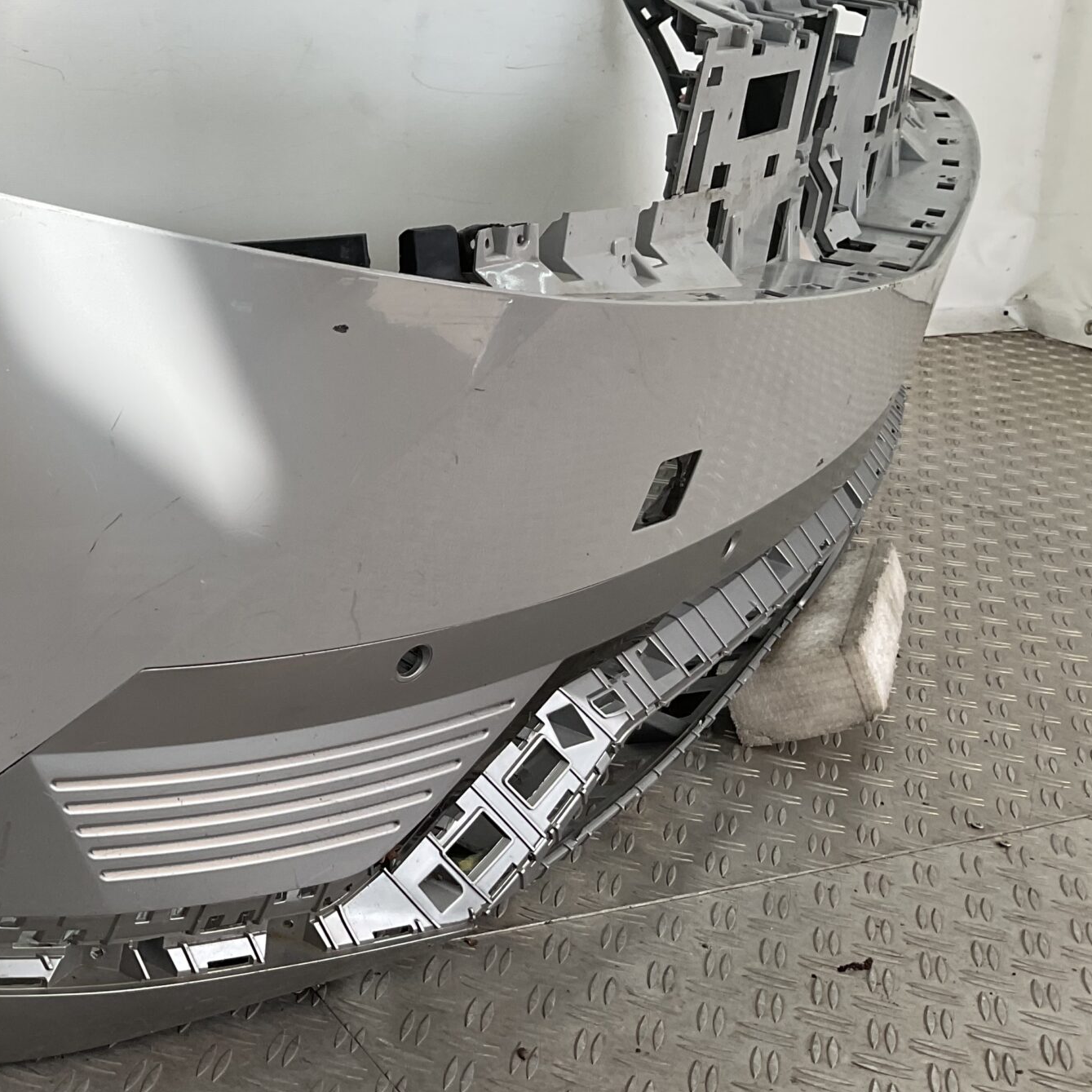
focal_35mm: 49
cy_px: 403
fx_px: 1749
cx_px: 55
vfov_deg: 34.5
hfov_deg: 32.5
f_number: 1.8
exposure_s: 1/194
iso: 16
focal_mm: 3
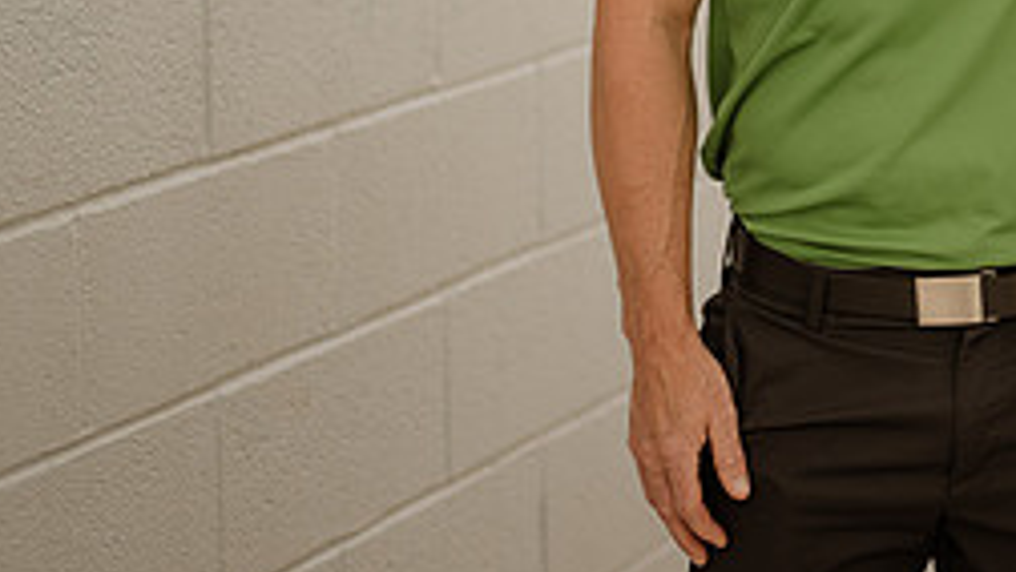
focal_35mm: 129
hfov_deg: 16.3
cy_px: -181
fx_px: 3477
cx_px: 1021
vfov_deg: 9.2
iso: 320
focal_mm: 50
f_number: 3.2
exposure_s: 1/4000
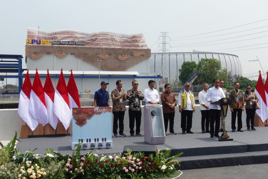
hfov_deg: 46.4
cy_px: 90
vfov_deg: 31.9
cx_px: 134
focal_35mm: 42
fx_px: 313
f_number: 5.6
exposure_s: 1/500
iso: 125
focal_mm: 15.52
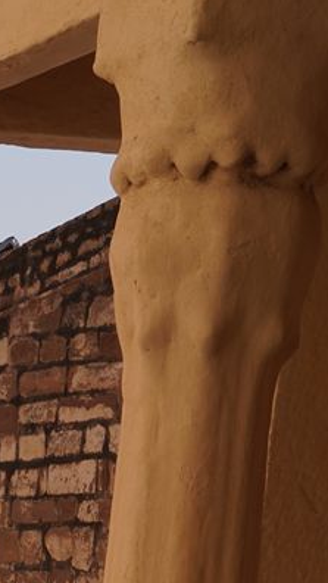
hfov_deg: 8.1
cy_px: 907
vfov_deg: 15.4
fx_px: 1962
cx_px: -662
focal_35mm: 127
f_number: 14
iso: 100
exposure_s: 1/100
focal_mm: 24
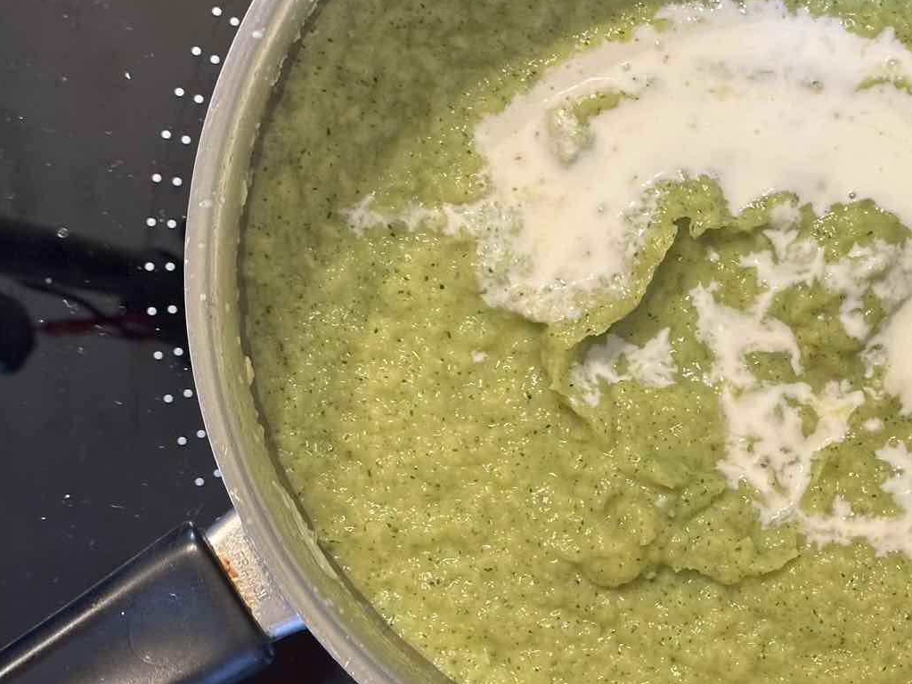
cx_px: 768
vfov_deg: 16.4
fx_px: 2371
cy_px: 322
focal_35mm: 90
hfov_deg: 21.4
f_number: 1.78
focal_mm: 6.86
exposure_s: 1/50
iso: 125
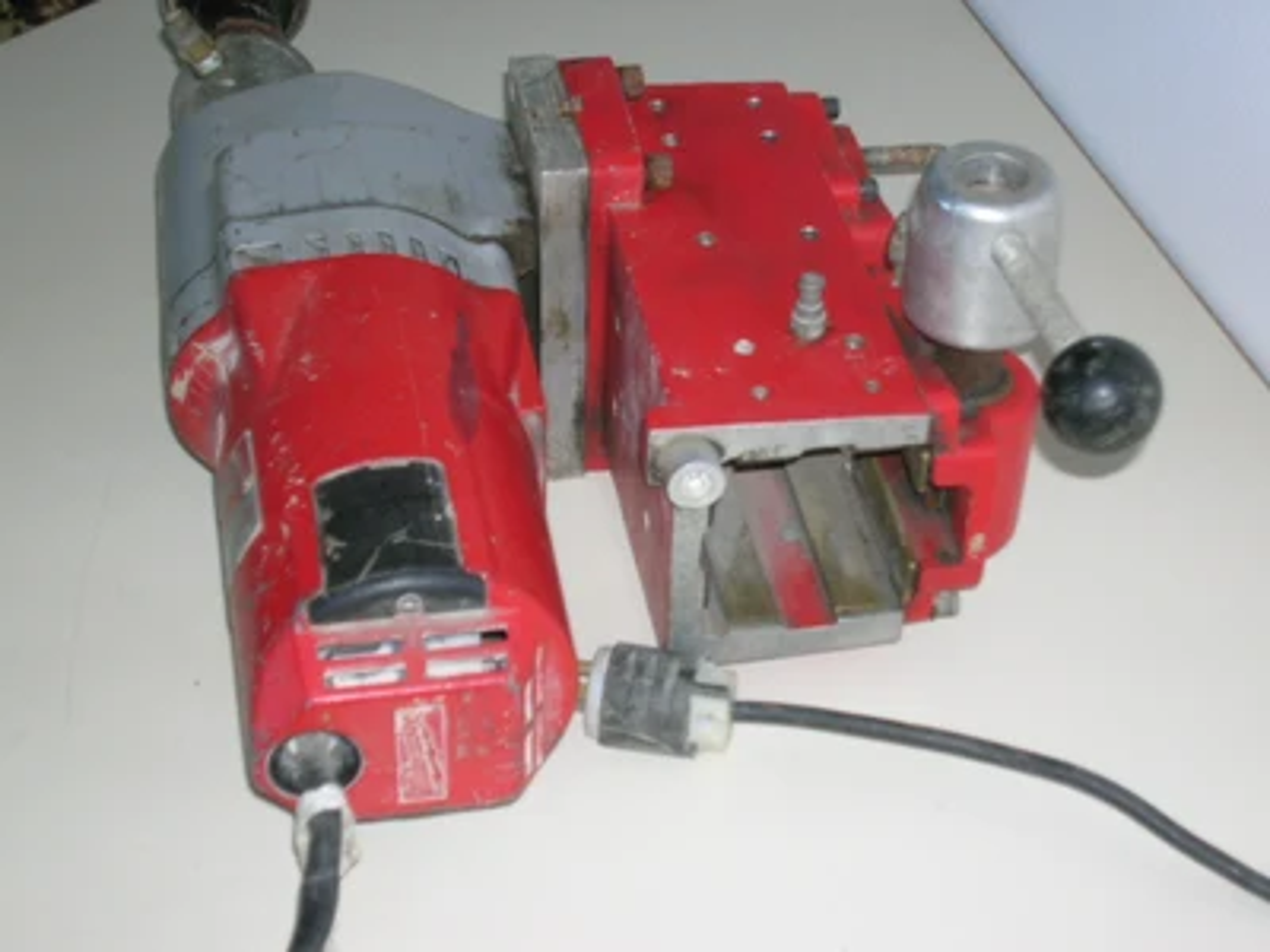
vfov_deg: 22.3
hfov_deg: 29.4
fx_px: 2421
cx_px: 635
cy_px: 476
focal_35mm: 66
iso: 50
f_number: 3.8
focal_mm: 11
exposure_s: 1/60.1
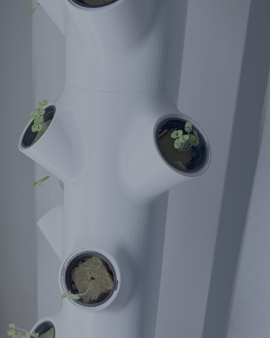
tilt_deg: -20.4
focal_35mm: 44
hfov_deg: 32.7
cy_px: 147
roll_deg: +0.4
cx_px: 37
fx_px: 439
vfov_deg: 41.9
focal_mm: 6.76
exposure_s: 1/295
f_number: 1.78
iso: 80
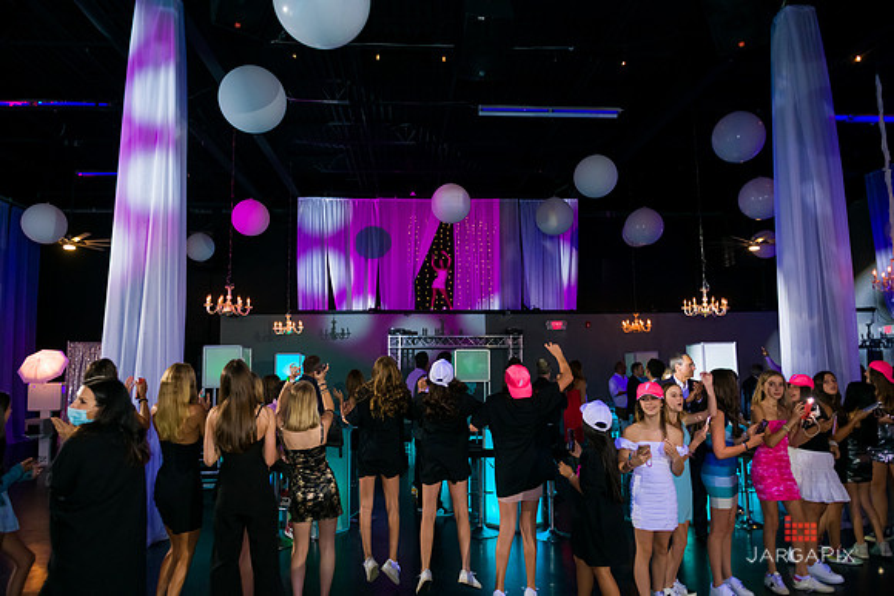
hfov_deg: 73.7
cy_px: 298
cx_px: 447
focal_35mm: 24
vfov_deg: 53.2
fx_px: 596
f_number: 3.2
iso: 1600
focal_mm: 24
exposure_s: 1/125
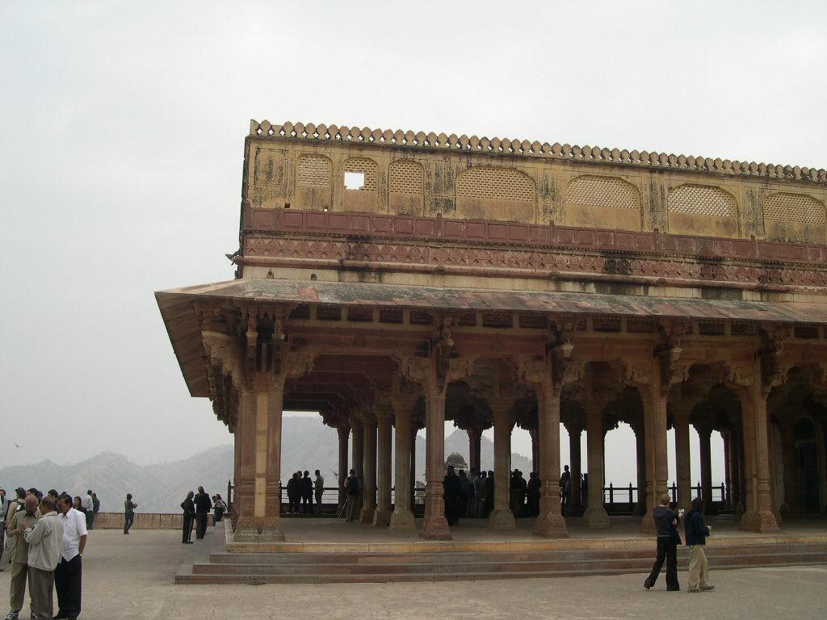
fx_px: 908
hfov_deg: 49.0
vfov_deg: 37.7
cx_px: 414
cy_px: 310
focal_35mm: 38
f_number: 7.6
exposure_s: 1/142
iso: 100
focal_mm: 8
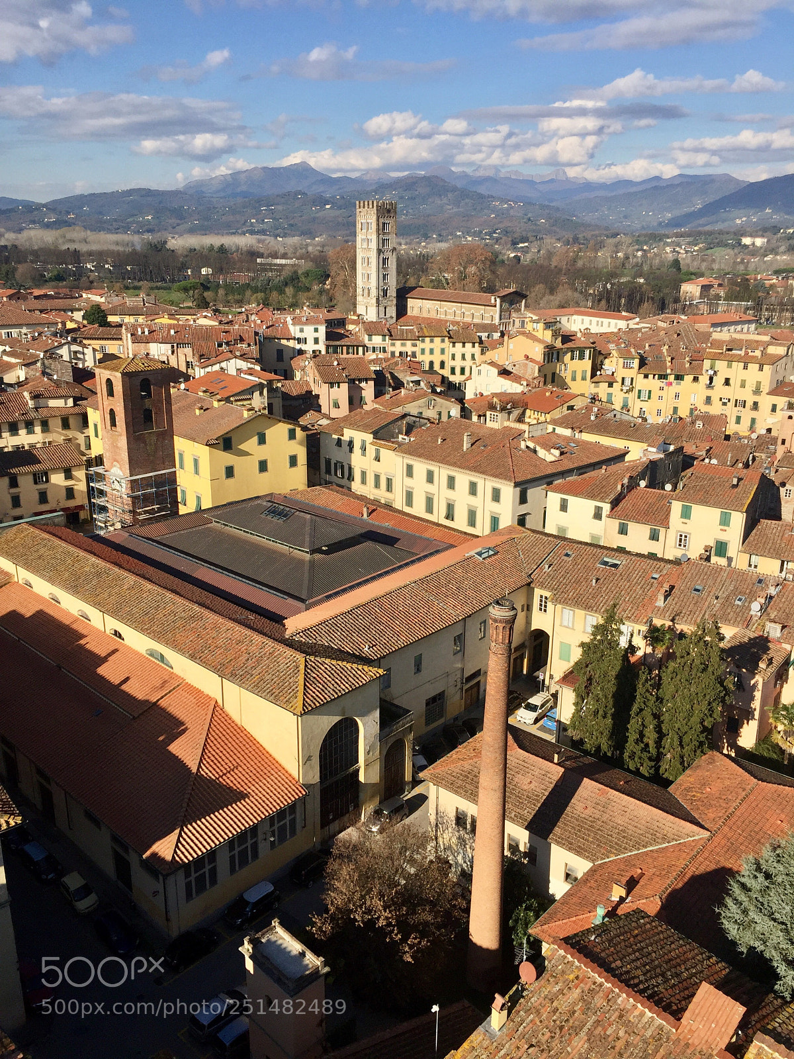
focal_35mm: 29
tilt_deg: -17.5
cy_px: 530
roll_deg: -2.2
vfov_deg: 61.7
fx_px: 887
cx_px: 397
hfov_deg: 48.2
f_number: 2.2
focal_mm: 4.15
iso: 32
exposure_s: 1/2825
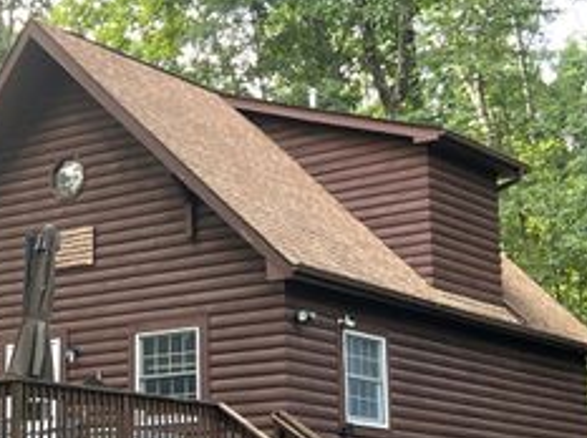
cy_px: 256
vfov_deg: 17.1
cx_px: 149
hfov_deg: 22.6
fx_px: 1456
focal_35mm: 86
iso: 64
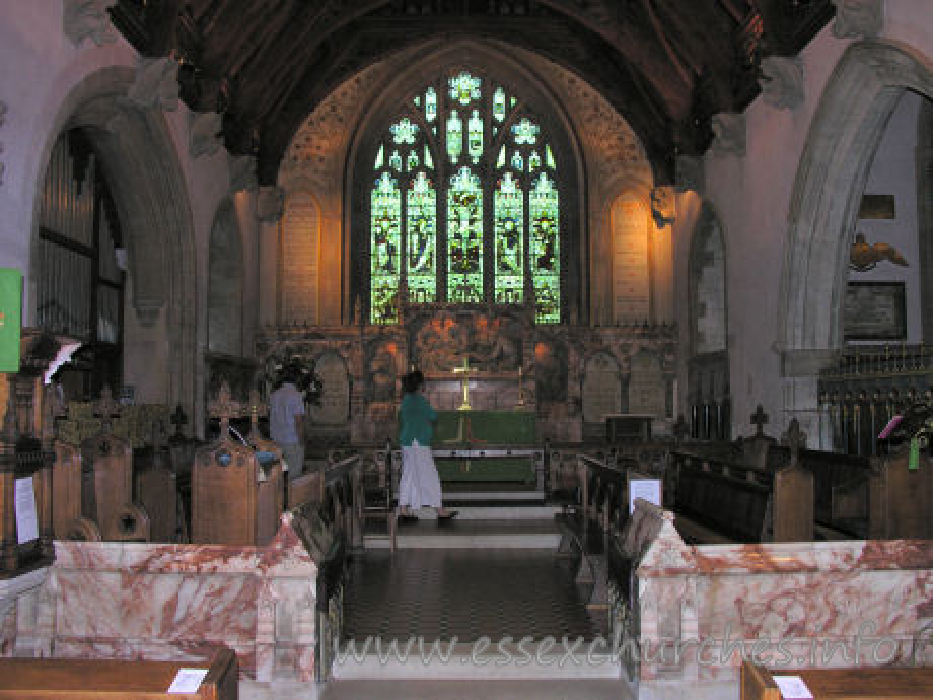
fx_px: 943
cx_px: 466
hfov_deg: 52.6
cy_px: 350
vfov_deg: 40.7
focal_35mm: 35
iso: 127
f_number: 2.8
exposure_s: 1/60.1
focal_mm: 8.9
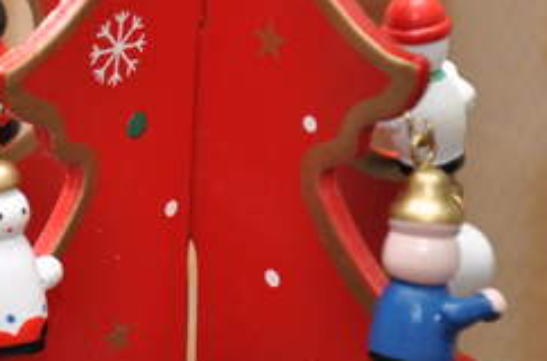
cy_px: 297
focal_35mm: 417
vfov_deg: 3.3
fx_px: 6324
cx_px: -61
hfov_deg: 4.9
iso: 640
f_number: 5.6
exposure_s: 1/60
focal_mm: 105
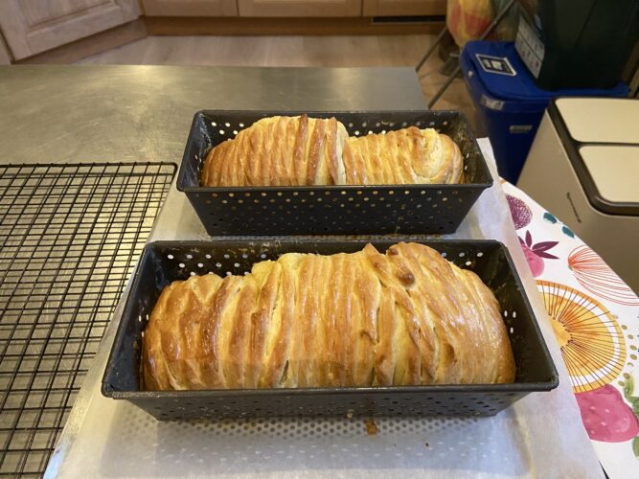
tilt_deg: -48.5
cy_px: 240
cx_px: 320
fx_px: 480
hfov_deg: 67.3
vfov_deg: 53.0
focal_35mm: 26
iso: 400
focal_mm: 4.25
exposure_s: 1/33
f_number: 1.8
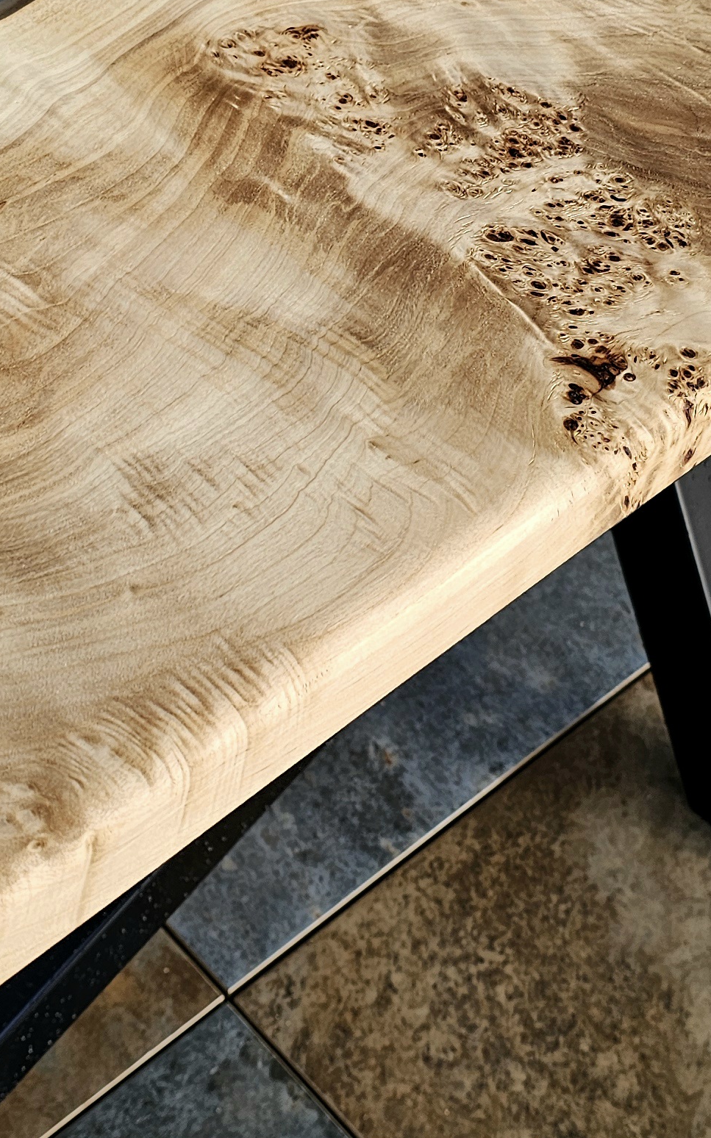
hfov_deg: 20.5
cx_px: 232
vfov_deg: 31.9
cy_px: 298
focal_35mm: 63
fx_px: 1954
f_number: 1.7
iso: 16
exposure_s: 1/182
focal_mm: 6.3
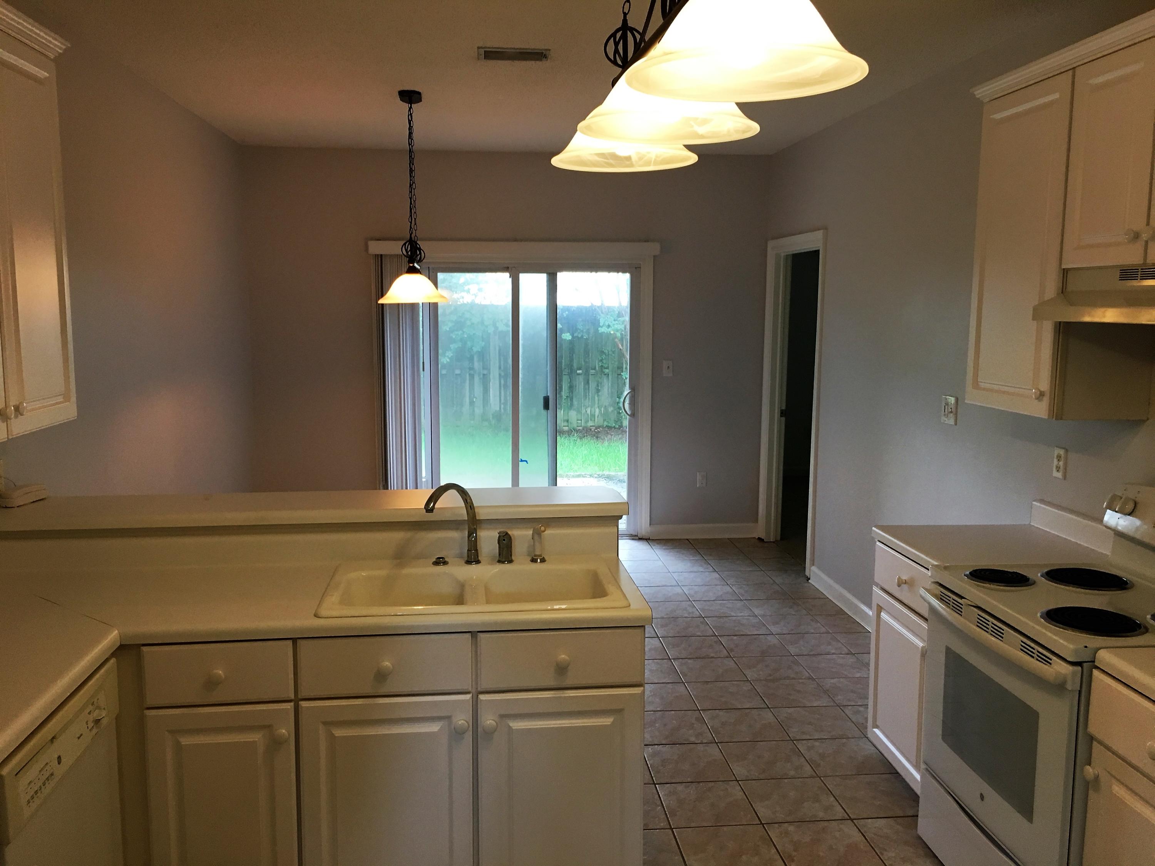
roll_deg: -0.7
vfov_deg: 48.2
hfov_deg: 61.7
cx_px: 578
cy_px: 433
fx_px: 968
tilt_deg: -7.8
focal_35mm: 29
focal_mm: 4.15
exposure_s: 1/33
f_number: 2.2
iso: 64
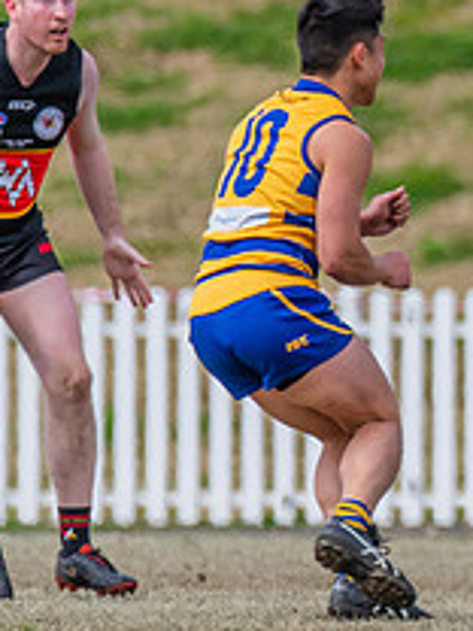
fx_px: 36037
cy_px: 126
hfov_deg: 0.8
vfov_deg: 1.0
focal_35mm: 1978
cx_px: 945
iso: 800
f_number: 8
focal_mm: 600
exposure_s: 1/1600
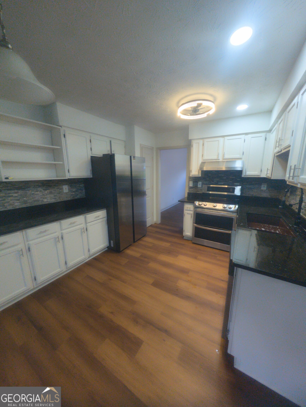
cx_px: 153
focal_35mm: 12
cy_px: 204
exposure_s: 1/95.8
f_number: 1.7
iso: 76
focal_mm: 2.02
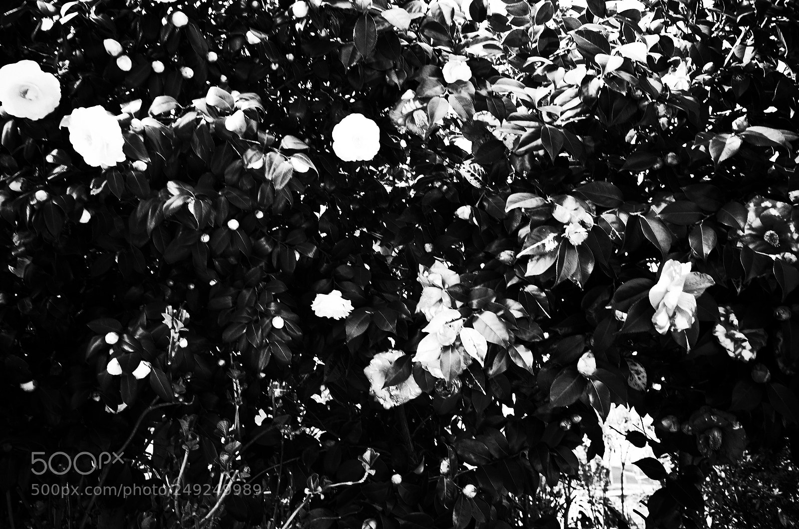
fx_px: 620
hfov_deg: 65.6
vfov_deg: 46.2
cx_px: 400
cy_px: 264
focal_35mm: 28
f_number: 3.5
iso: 100
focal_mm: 18.3
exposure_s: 1/60
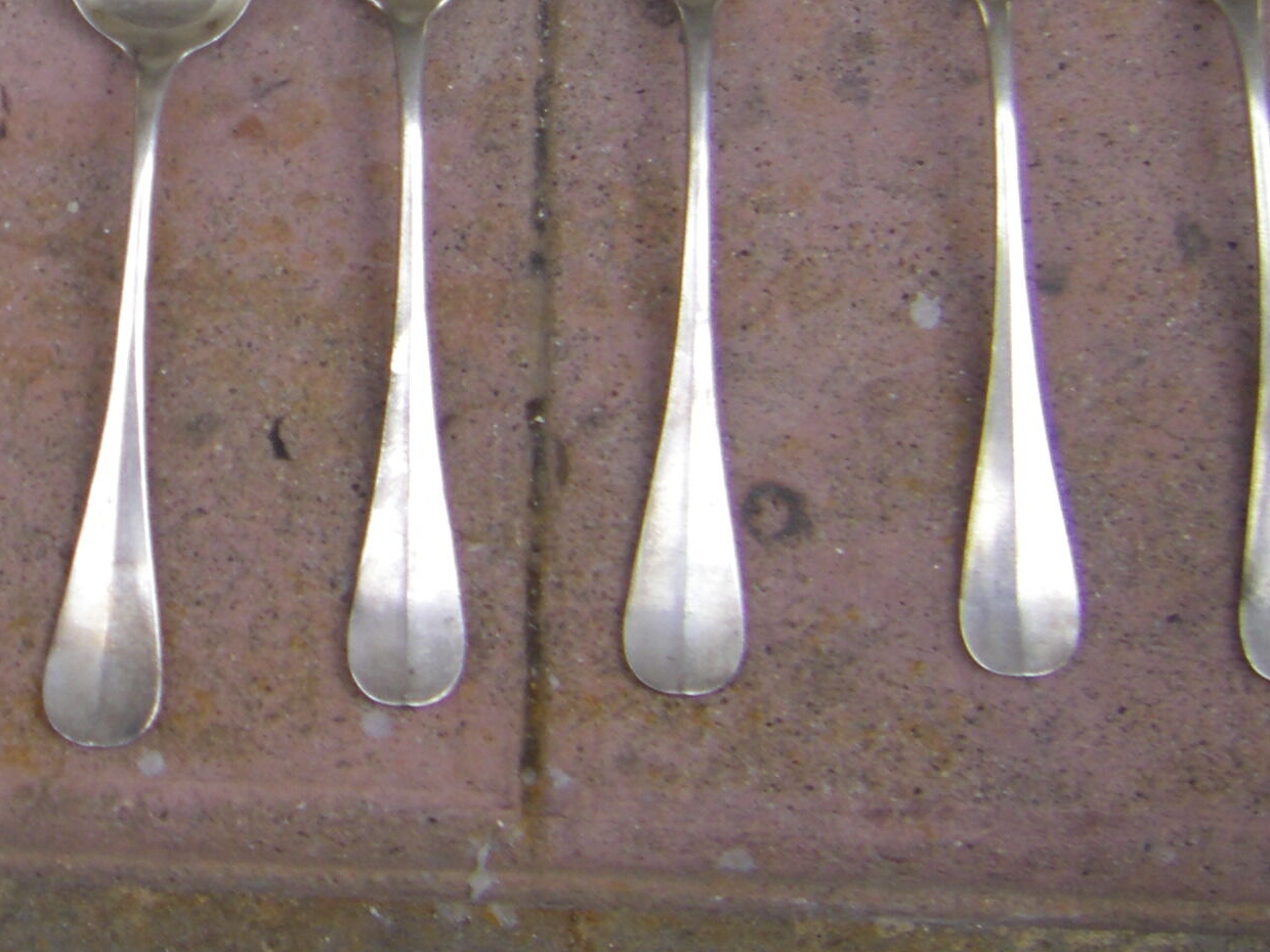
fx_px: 3669
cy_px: 24
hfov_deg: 19.1
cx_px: -4
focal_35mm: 100
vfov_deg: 14.6
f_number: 3.5
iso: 64
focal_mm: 6.3
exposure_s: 1/100
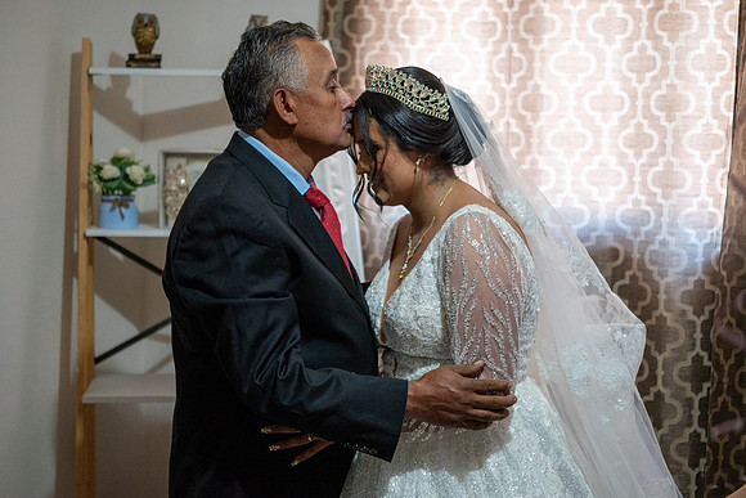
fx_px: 1292
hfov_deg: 32.2
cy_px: 249
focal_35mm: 62
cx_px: 373
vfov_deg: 21.8
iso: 2500
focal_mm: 60
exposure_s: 1/125
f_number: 2.8
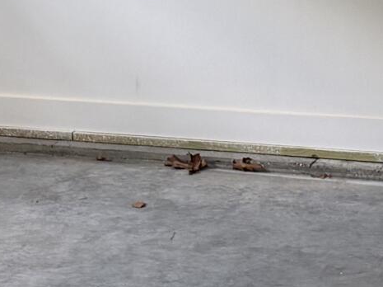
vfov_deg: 9.5
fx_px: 1714
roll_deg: +0.2
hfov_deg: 12.7
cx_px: 343
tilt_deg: -12.1
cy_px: 31
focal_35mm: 155
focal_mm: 6.76
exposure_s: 1/120
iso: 160
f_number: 1.78
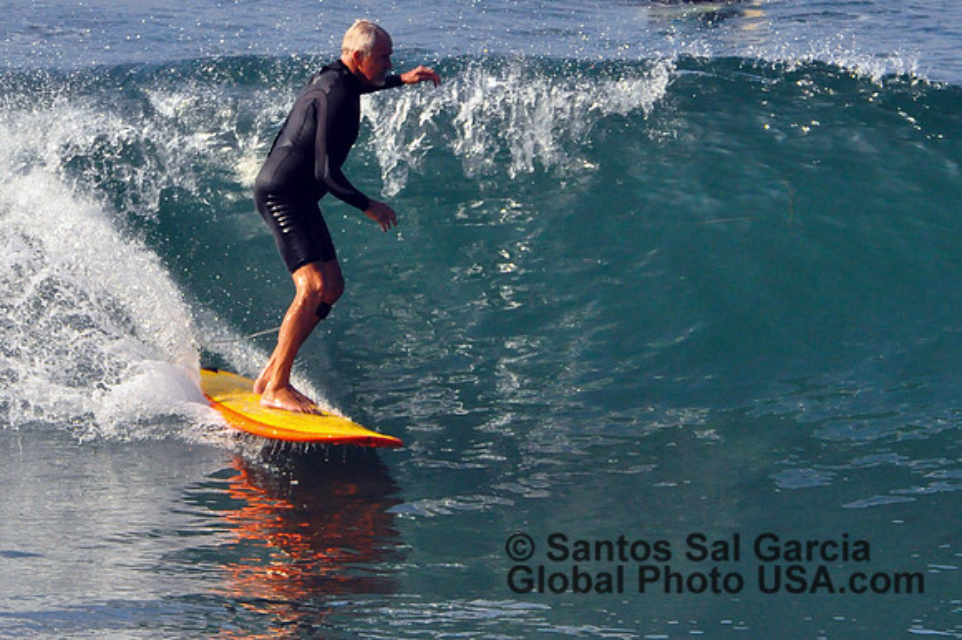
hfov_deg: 3.1
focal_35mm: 675
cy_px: 320
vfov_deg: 2.0
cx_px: 481
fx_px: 18027
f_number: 20
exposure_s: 1/500
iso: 1250
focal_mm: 450
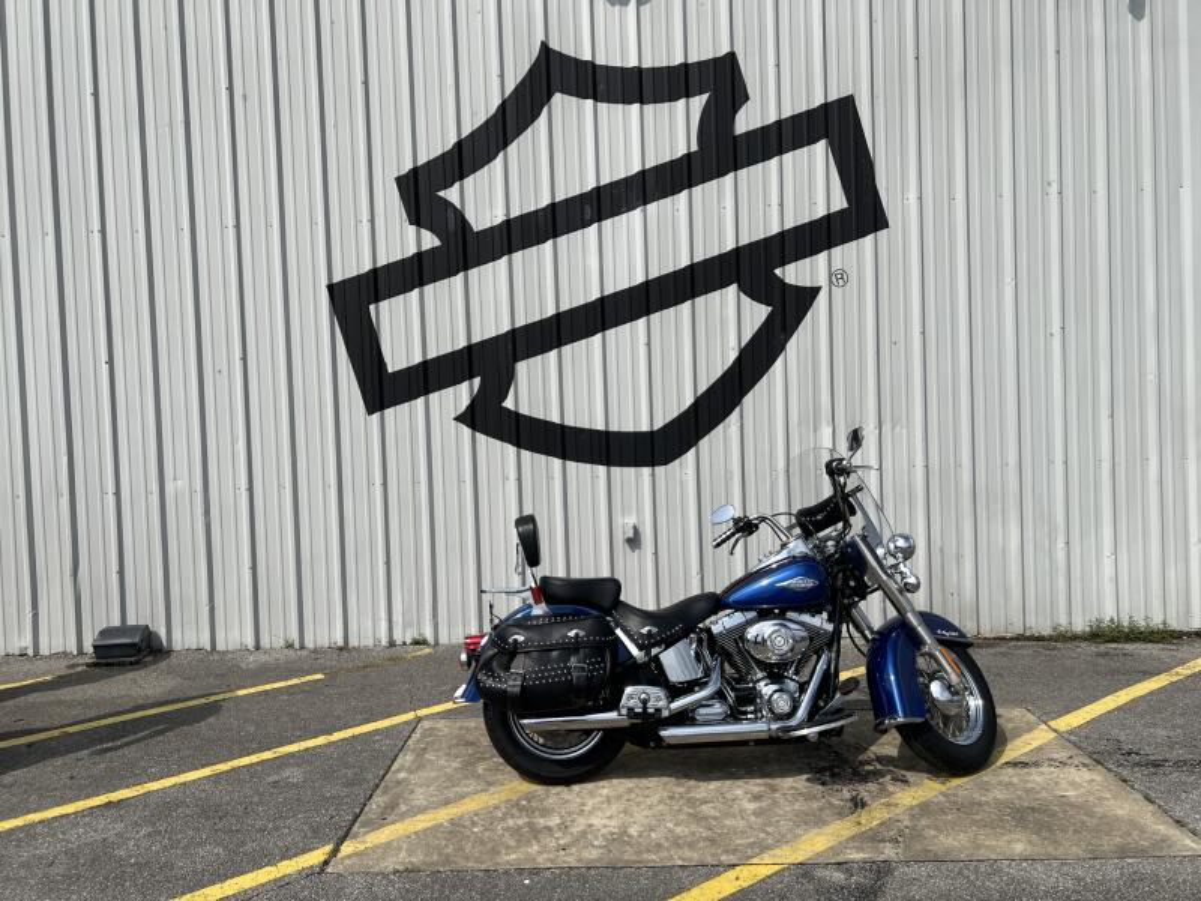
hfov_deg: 67.3
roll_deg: +2.5
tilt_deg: -2.8
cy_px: 450
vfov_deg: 53.1
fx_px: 902
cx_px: 600
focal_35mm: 26
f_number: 1.5
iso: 50
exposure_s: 1/8000
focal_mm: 5.7
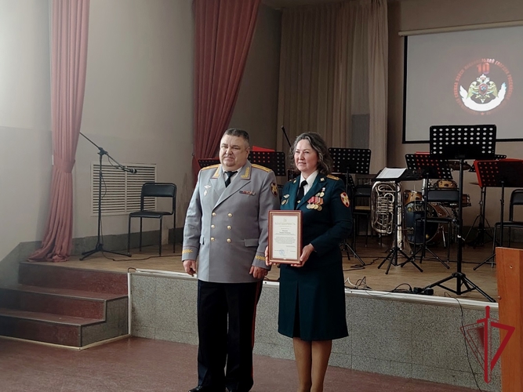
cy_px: 196
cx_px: 262
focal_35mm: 48
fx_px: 725
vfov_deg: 30.3
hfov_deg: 39.7
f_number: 1.75
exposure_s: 1/25
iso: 1319
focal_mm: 5.25
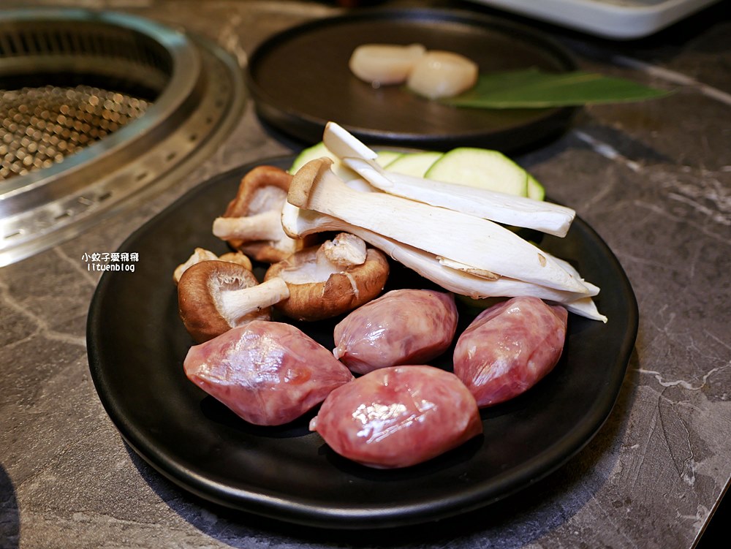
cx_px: 366
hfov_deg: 63.4
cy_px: 274
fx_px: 592
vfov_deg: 49.8
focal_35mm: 28
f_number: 2.5
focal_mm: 14
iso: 200
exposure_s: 1/100
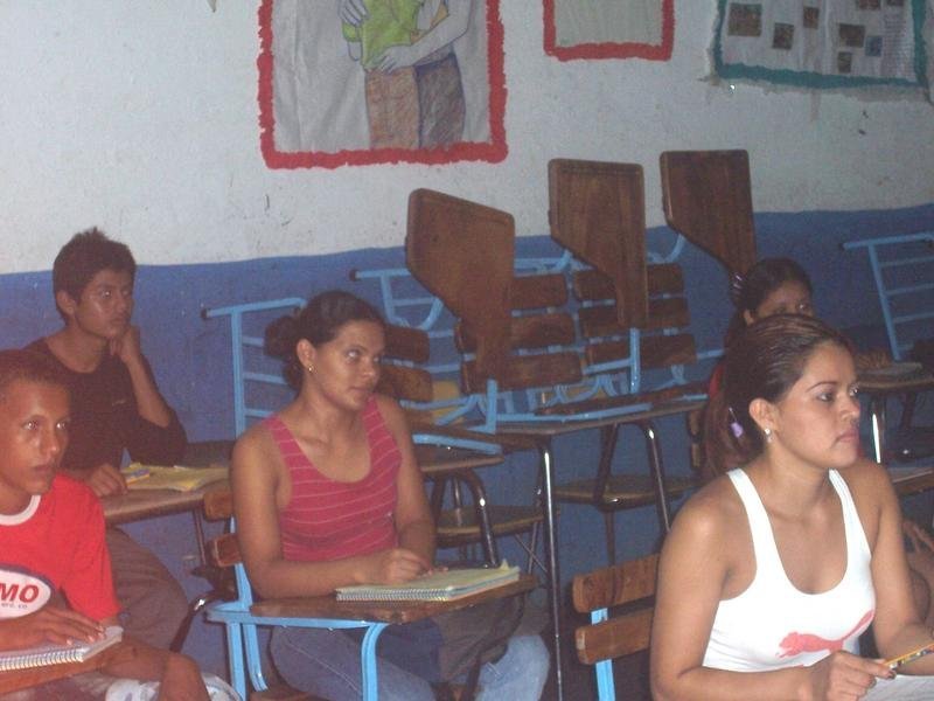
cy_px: 350
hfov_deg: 23.8
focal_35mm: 82
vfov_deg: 18.0
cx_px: 467
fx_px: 2213
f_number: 4.1
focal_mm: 13.5
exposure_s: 1/90
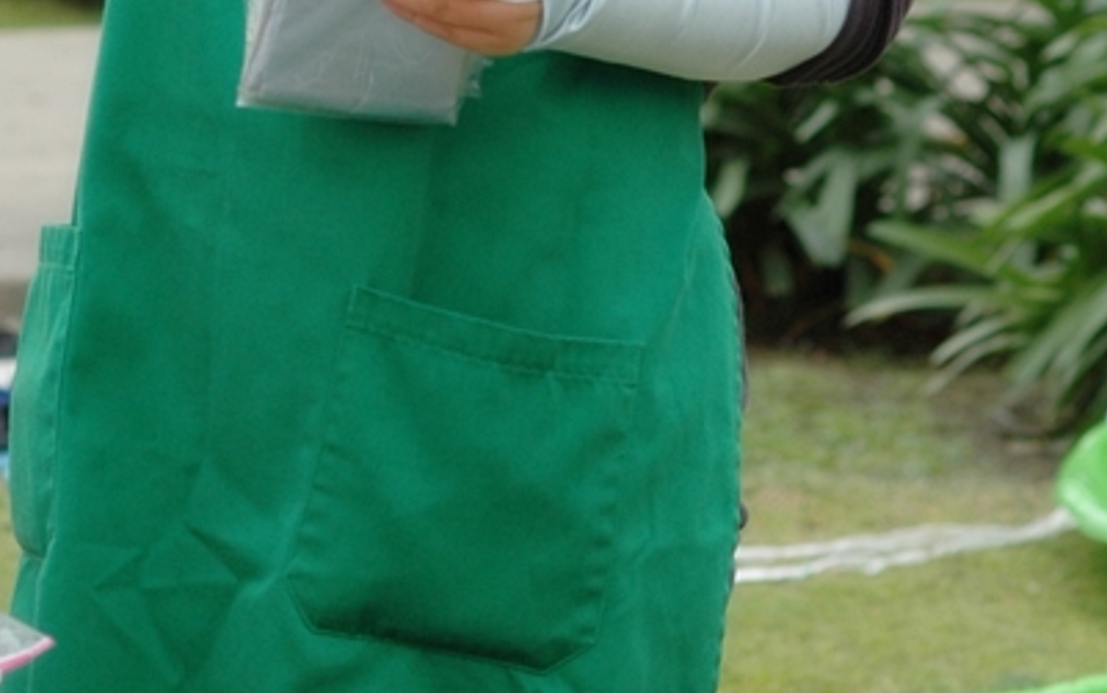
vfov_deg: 4.0
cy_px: -121
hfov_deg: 6.3
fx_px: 9999
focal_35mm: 331
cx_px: 385
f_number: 5
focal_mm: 85
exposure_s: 1/400
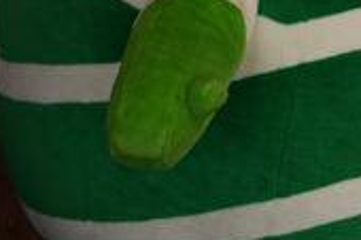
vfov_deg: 8.7
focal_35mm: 152
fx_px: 1523
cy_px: -176
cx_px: 629
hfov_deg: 12.5
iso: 250
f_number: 5
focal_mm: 43
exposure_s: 1/50
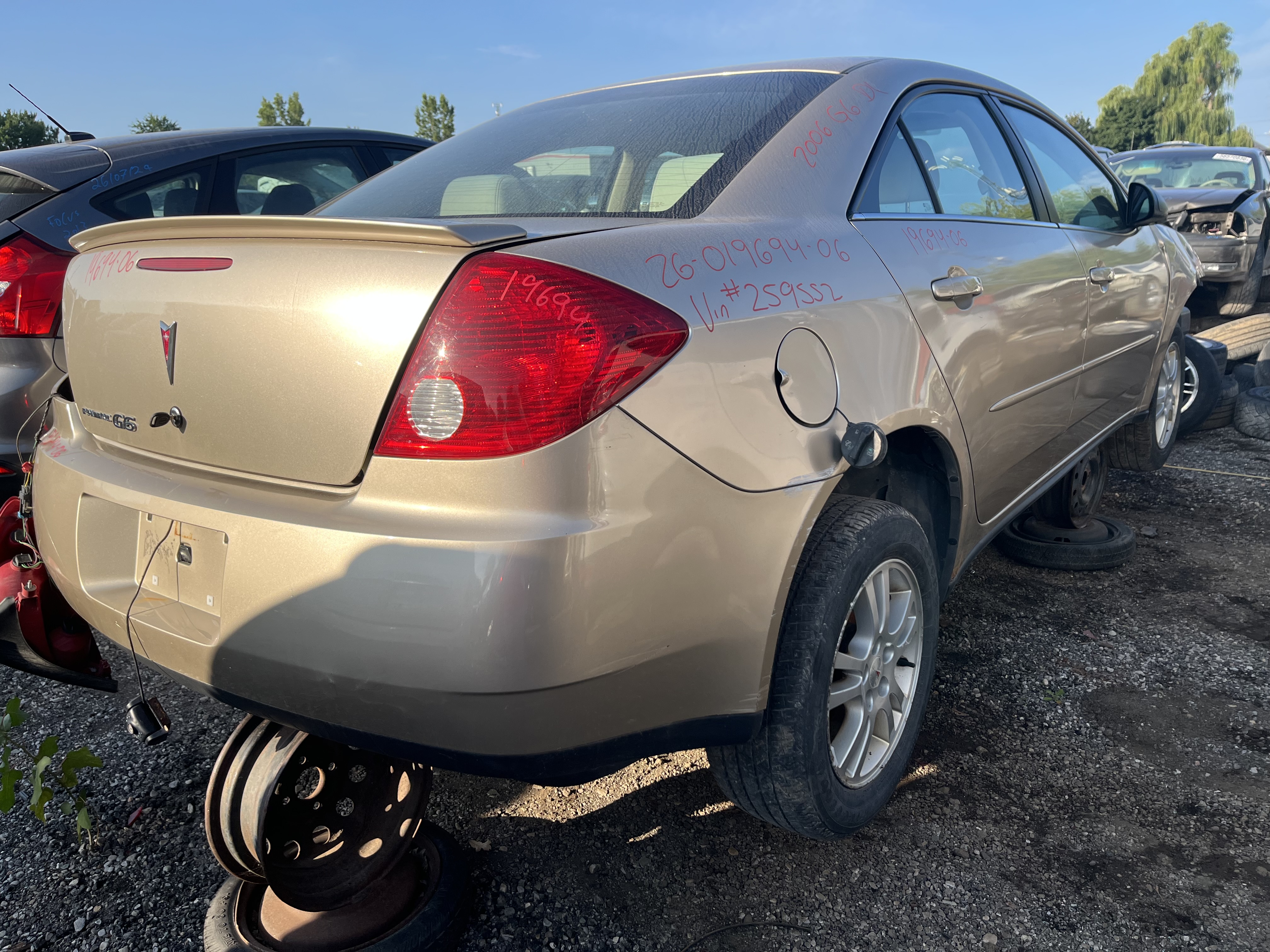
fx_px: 954
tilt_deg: -16.5
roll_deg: +2.4
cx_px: 635
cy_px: 476
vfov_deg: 53.1
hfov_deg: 67.3
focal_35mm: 26
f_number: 1.6
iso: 50
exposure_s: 1/1721
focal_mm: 5.1
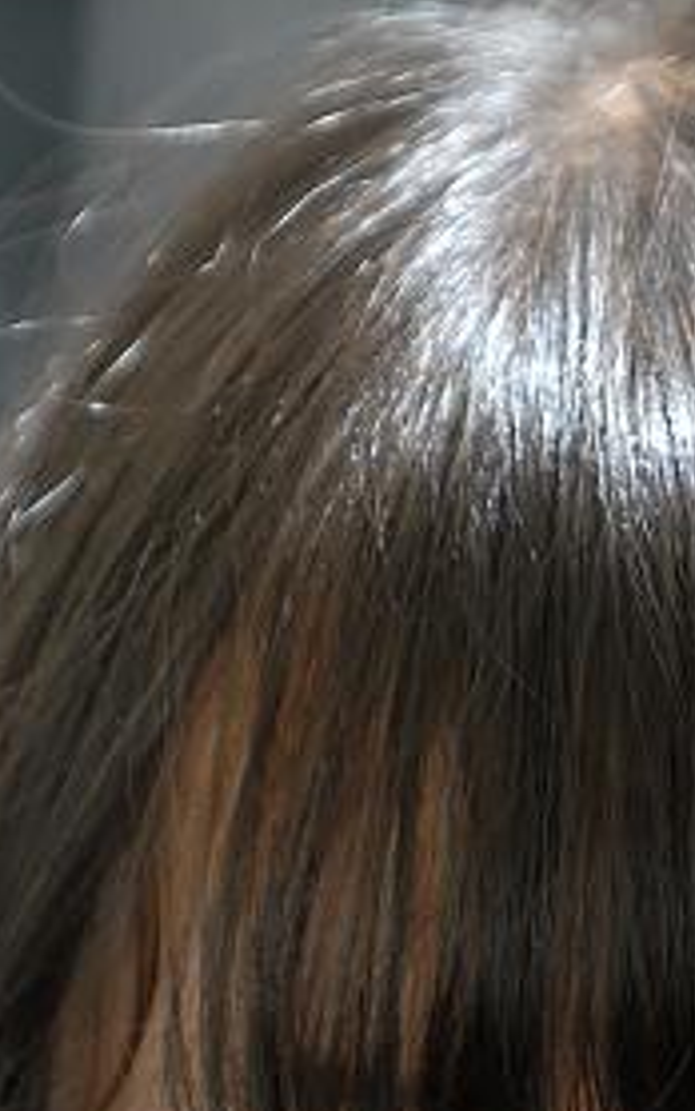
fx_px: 23311
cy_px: 1099
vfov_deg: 2.7
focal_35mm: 770
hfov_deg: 1.7
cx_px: 699
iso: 400
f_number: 2.8
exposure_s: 1/1250
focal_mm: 200
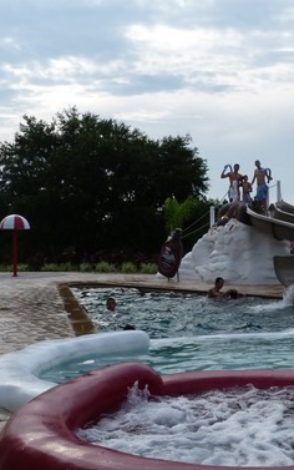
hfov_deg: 27.6
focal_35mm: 45
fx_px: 576
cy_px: 243
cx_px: 265
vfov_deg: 44.3
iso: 80
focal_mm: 4.5
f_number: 5.6
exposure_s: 1/250
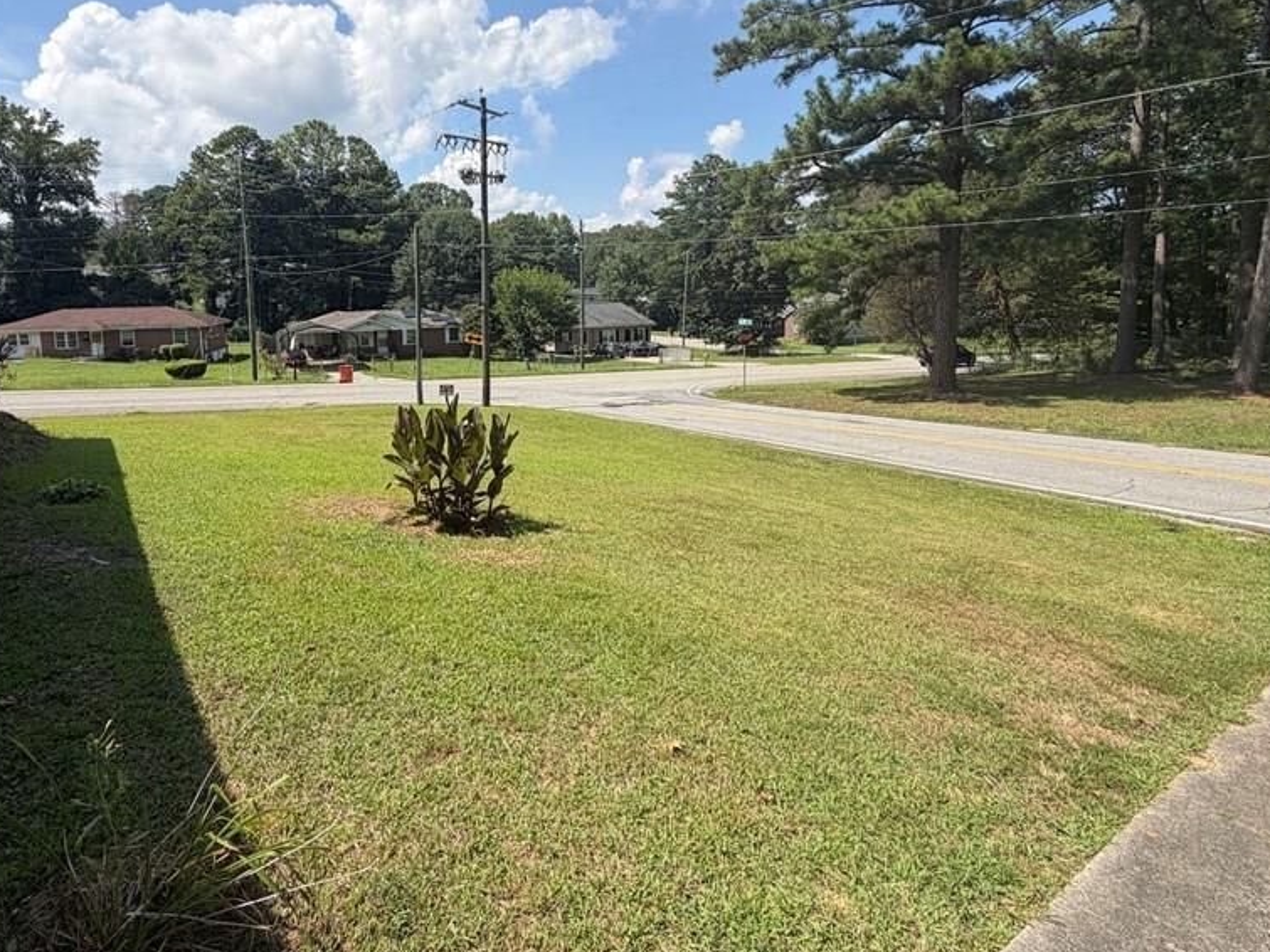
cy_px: 372
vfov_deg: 67.9
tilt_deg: -7.7
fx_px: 697
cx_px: 515
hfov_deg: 83.7
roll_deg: +1.6
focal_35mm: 19
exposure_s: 1/789
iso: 20
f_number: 2.2
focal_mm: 2.22
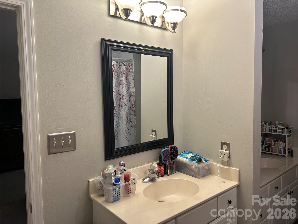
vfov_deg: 53.1
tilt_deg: -2.6
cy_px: 112
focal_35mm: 26
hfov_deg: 67.3
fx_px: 224
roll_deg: +0.9
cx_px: 149
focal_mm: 5.7
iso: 80
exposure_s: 1/60
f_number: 1.5
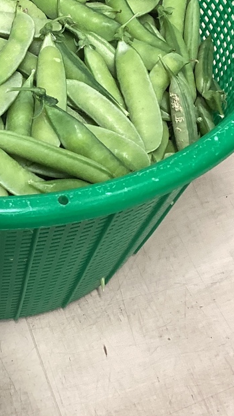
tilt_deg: -49.3
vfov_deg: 29.0
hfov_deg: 16.5
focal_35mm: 72
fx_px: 793
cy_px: 123
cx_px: 9
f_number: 2.4
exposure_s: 1/60
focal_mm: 3.3
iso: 160
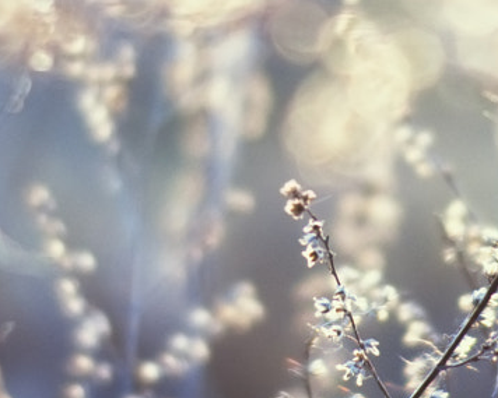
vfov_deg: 2.7
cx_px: 178
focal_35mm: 567
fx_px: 8359
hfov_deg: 3.4
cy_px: 93
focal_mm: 105
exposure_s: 1/60
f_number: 4.5
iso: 100
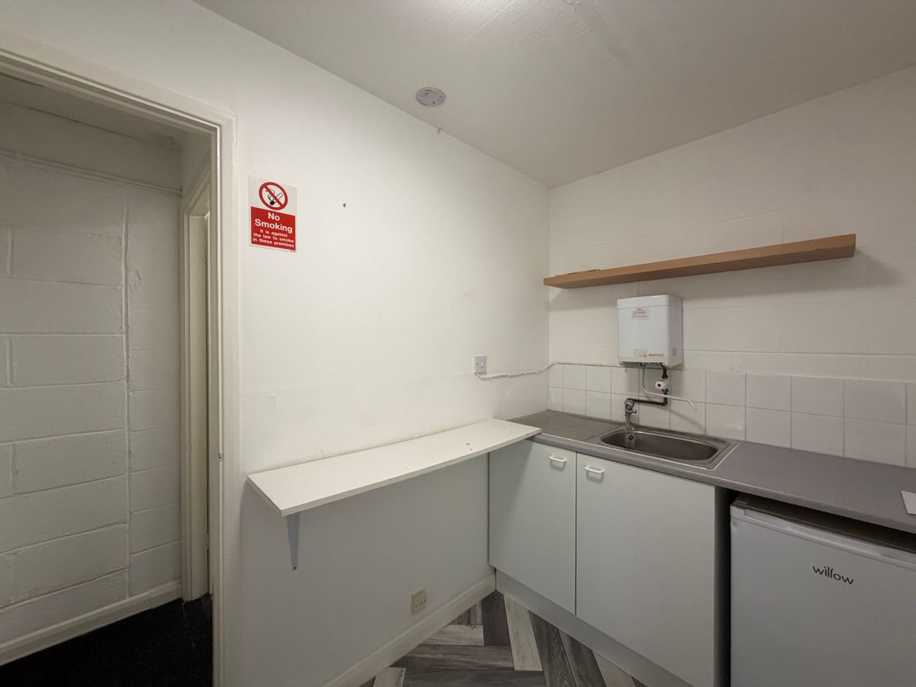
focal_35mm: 14
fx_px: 371
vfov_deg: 85.7
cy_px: 344
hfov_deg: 102.1
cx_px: 458
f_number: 2.2
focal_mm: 2.22
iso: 250
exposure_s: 1/100
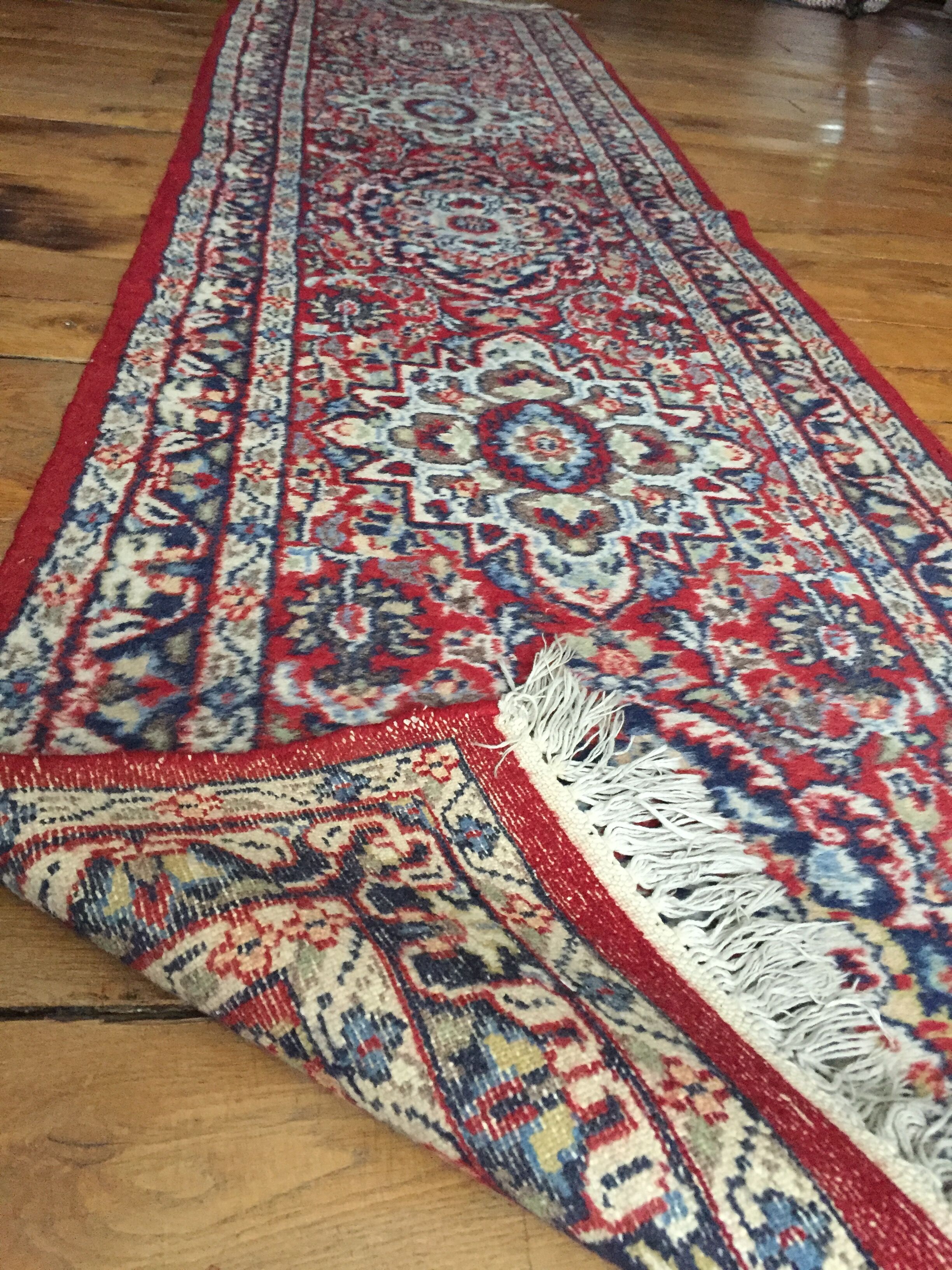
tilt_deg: -35.5
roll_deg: -8.0
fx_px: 1063
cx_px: 476
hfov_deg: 48.2
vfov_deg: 61.7
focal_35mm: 29
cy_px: 635
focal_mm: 4.15
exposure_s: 1/25
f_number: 2.2
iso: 250
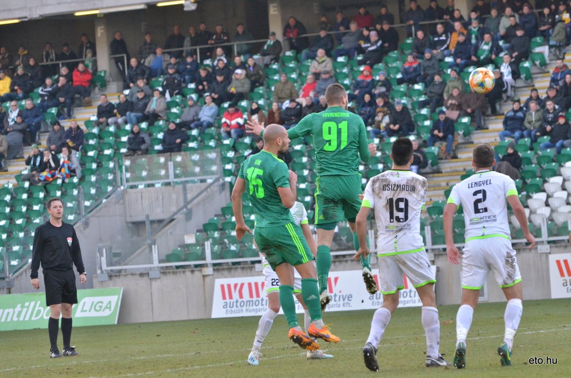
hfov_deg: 8.9
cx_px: 286
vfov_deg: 5.9
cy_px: 189
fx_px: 3680
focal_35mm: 232
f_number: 5.6
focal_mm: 155
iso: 3200
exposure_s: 1/2000
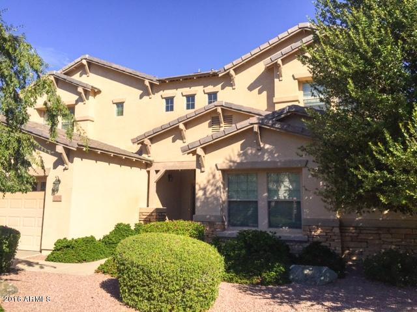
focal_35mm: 29
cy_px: 156
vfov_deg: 48.2
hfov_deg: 61.7
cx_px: 208
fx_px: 349
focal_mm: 4.15
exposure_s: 1/2825
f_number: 2.2
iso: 32
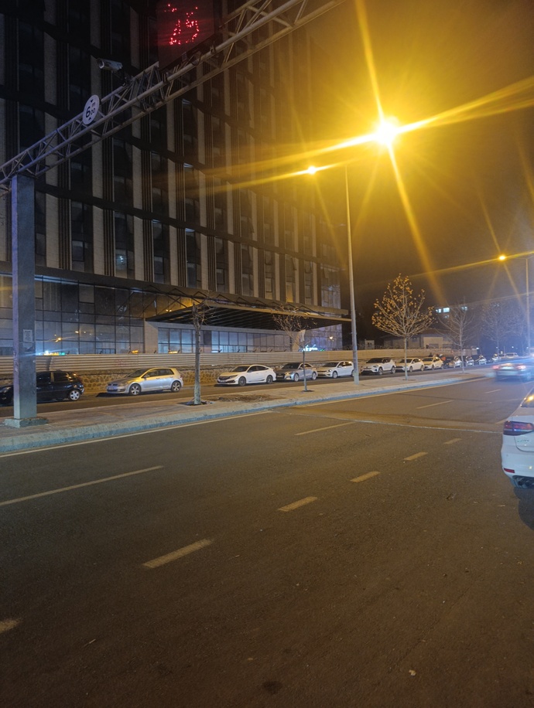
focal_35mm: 23
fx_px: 472
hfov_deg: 59.0
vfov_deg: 73.8
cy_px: 354
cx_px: 267
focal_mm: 6.11
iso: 2364
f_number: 1.65
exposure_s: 1/25
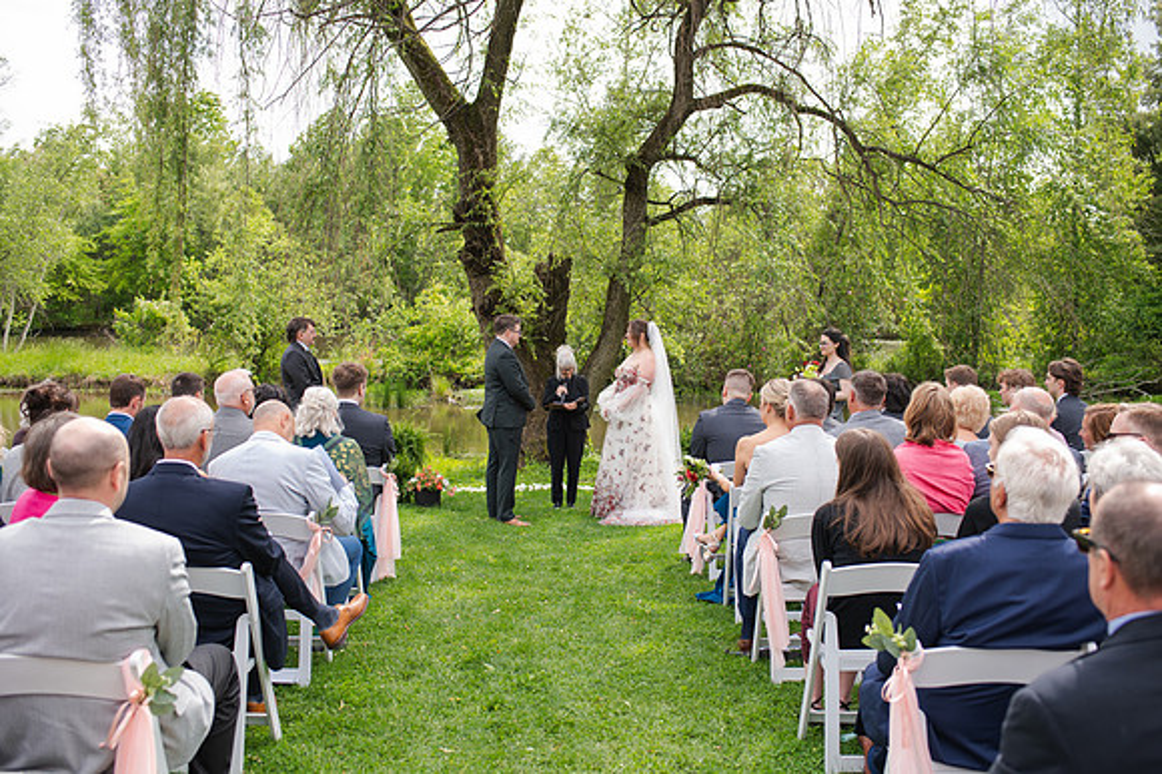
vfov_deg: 37.8
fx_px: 1129
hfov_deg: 54.5
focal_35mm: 35
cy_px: 387
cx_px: 581
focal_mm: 35
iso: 100
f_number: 3.5
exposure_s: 1/400
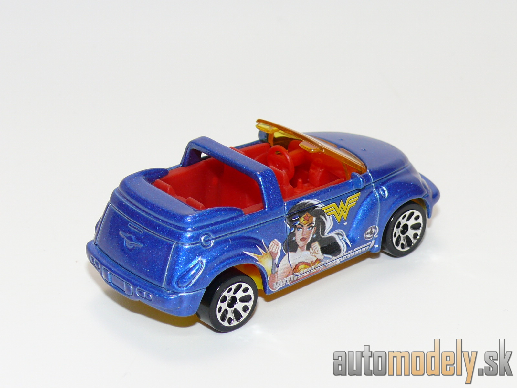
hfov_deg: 19.3
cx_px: 258
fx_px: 1523
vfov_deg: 14.5
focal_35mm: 102
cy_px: 194
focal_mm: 13.3
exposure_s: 1/30
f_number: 4
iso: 100
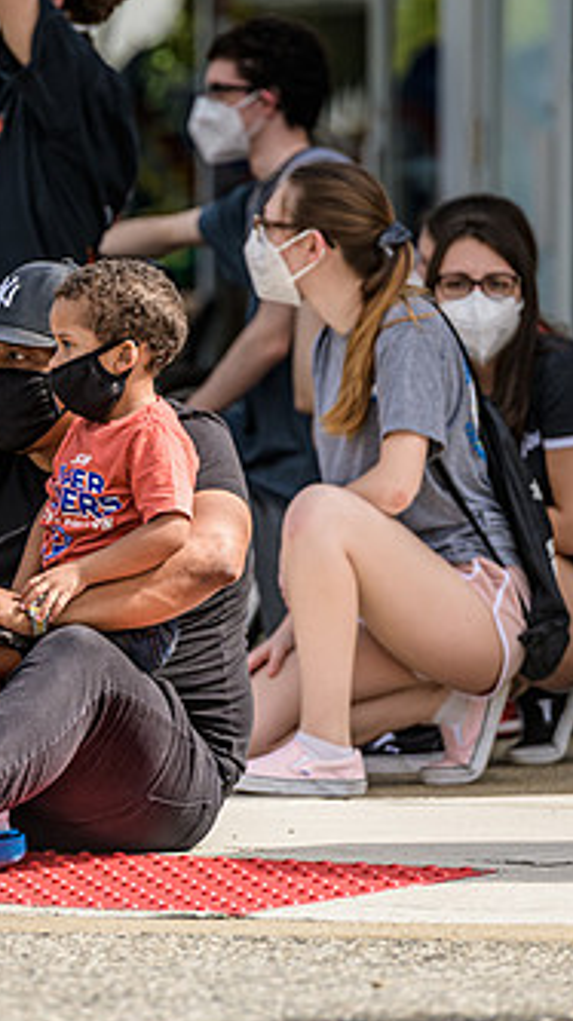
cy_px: 480
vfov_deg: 5.9
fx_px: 9872
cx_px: 80
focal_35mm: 365
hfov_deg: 3.3
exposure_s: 1/2000
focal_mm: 200
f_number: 4
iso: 200
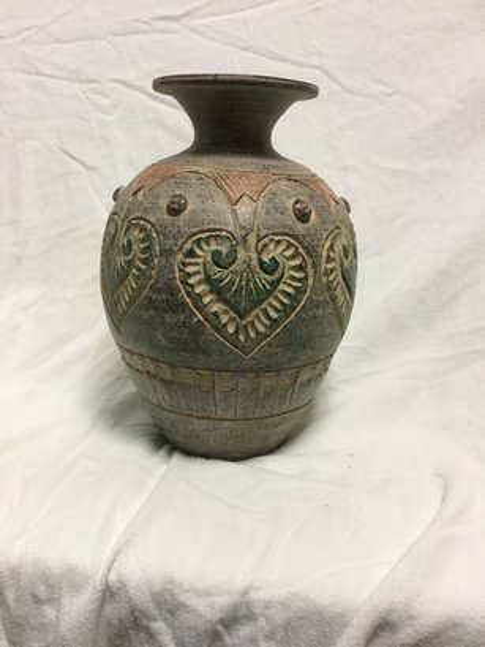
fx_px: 579
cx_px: 242
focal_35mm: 31
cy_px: 324
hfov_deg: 45.5
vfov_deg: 58.3
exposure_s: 1/30
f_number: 2.4
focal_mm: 3.3
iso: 80
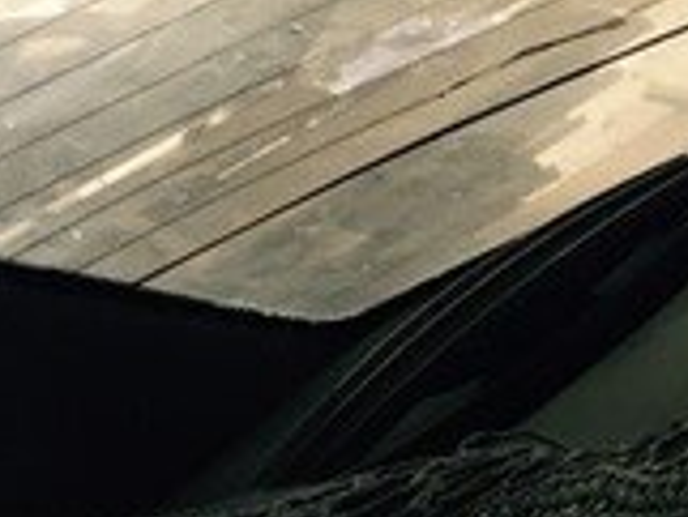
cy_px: 190
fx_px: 2367
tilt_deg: -19.9
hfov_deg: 13.9
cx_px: 1393
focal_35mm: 119
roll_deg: +24.5
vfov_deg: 12.5
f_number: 2.2
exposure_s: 1/33
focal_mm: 4.15
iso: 32
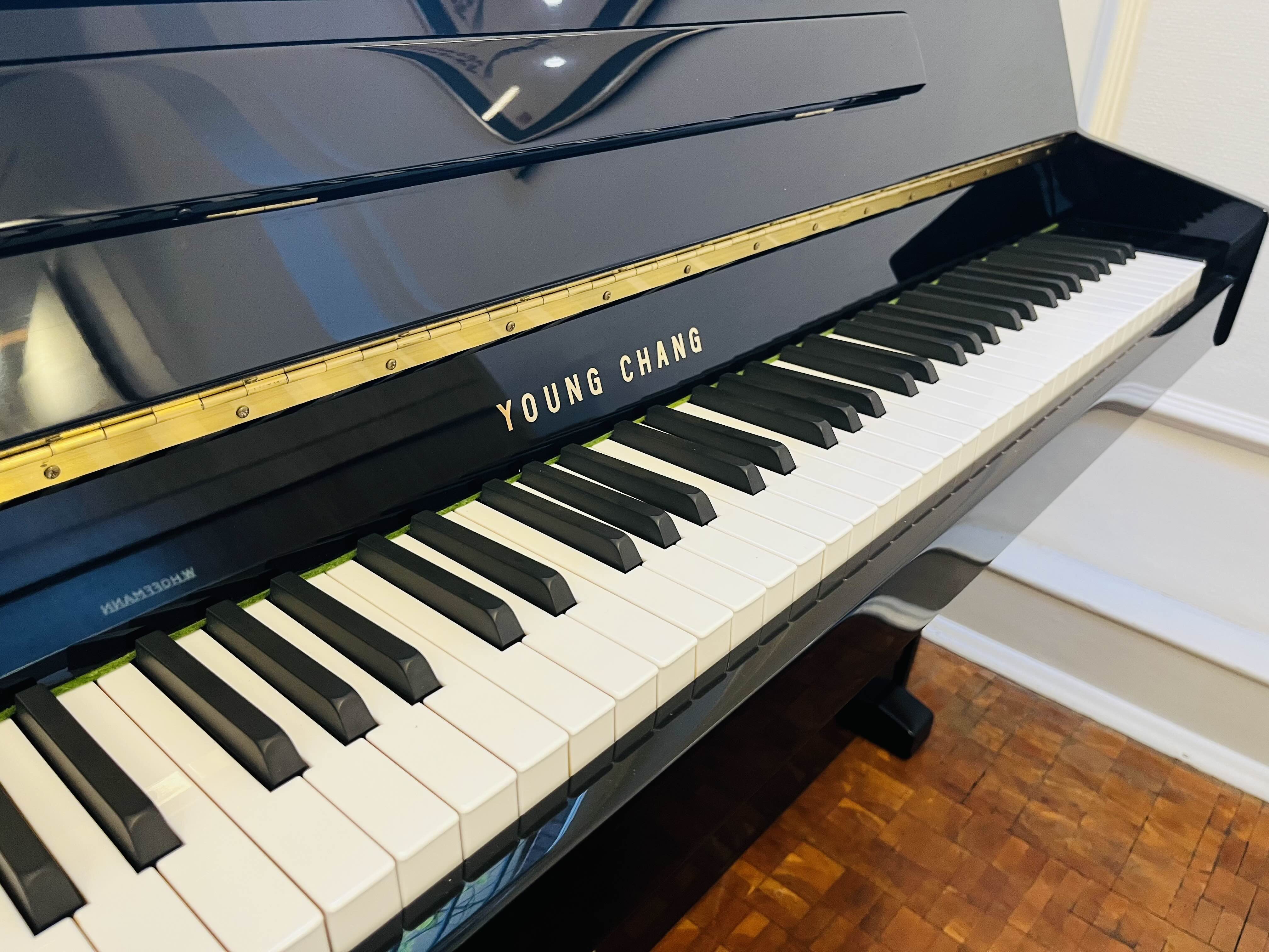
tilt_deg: -29.2
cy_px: 476
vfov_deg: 53.1
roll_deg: -3.1
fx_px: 953
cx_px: 634
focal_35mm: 26
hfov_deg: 67.3
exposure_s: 1/50
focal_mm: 5.1
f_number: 1.6
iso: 125
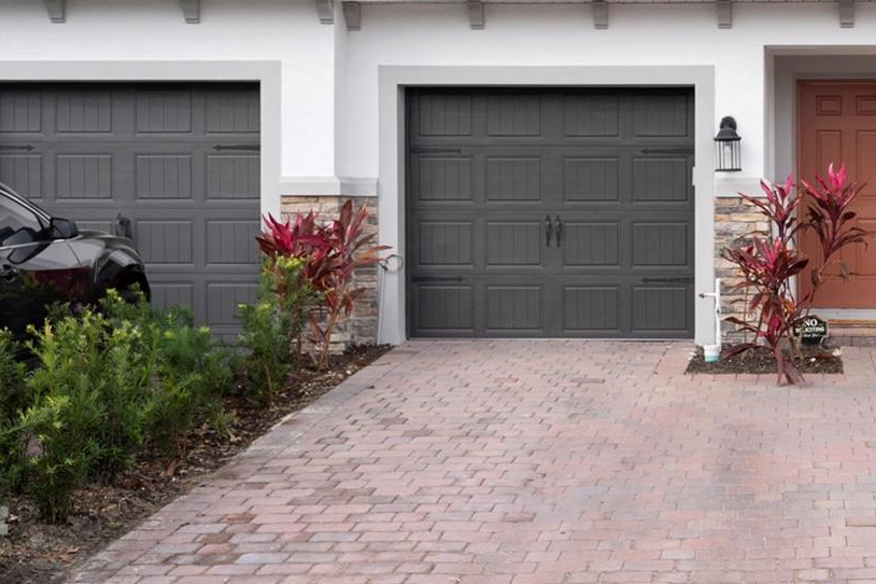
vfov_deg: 22.2
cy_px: 23
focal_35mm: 59
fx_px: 1435
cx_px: 763
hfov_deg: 32.5
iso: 320
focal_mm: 30
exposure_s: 1/100
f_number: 8
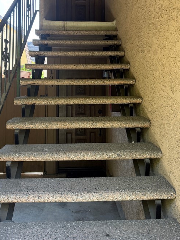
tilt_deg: +3.6
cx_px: 88
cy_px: 67
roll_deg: -0.7
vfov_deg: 48.6
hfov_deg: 38.7
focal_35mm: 37
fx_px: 257
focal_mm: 6.76
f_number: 1.78
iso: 100
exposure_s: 1/194
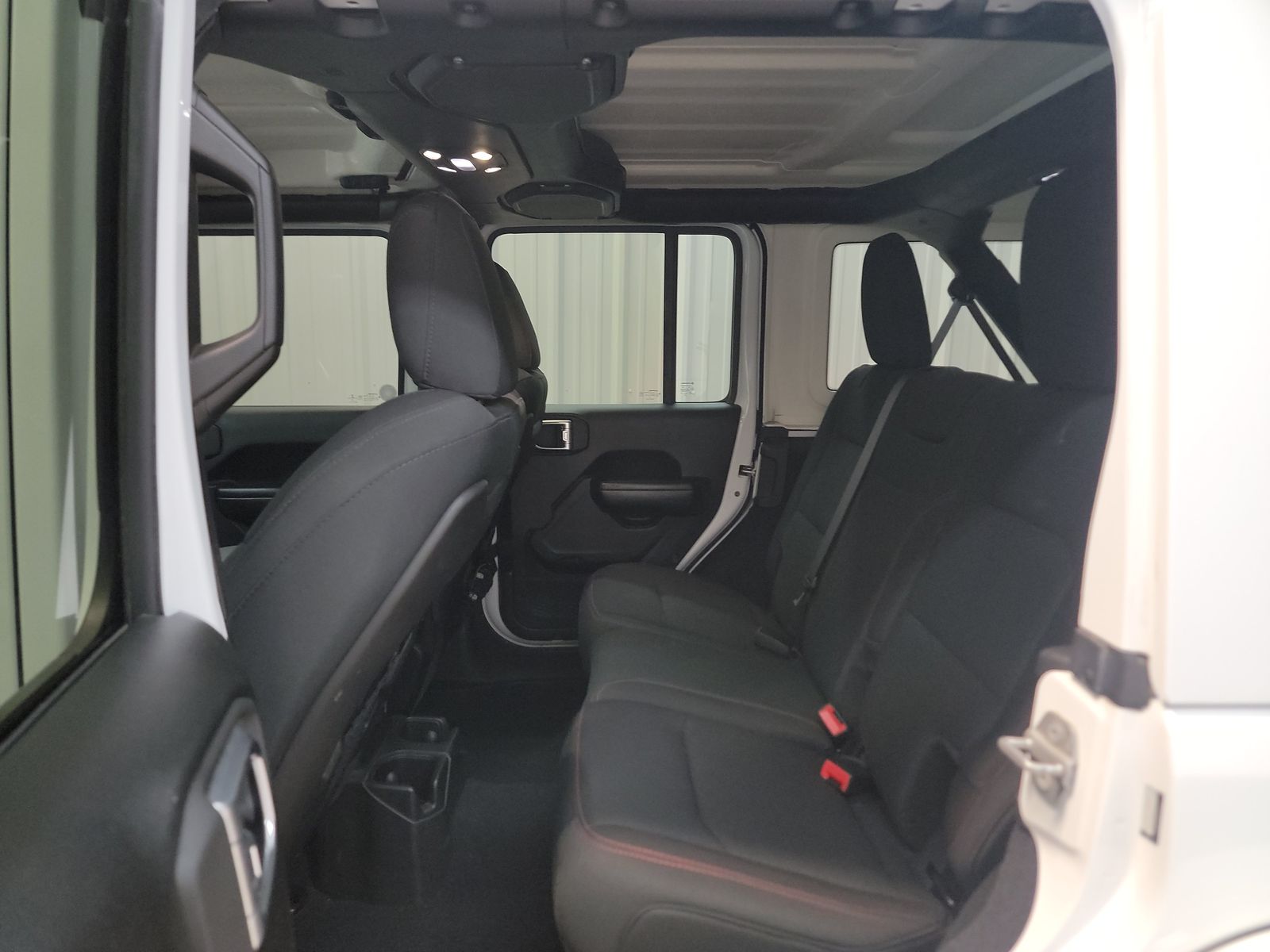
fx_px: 881
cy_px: 476
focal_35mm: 24
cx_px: 635
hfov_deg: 71.6
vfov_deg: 56.8
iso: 581
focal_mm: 6.7
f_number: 1.8
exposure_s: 1/59
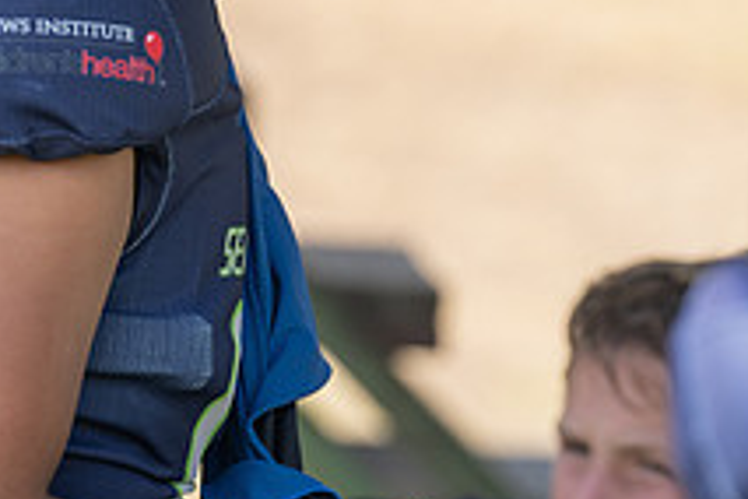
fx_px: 9952
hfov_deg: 4.3
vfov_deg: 2.9
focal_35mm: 479
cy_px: 76
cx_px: 77
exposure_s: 1/500
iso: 160
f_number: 4
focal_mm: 176
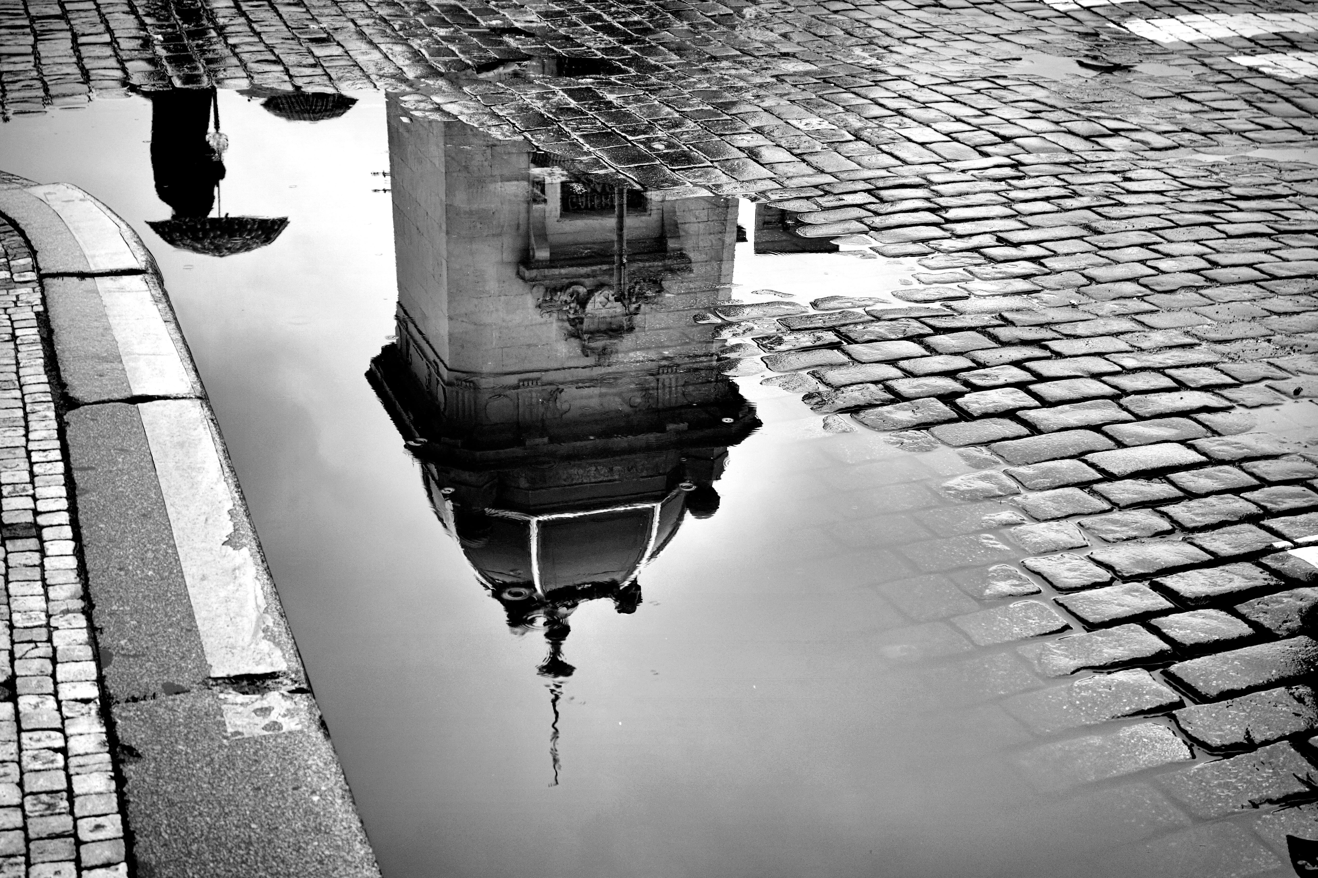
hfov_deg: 38.2
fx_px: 1904
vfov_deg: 26.0
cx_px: 659
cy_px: 439
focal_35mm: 52
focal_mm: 19.31
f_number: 4
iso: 125
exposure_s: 1/100
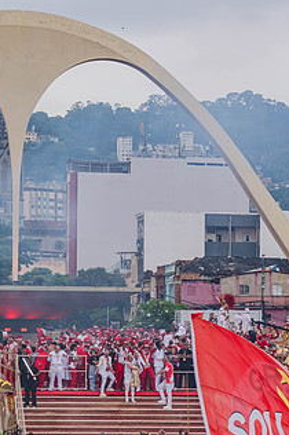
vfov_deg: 14.2
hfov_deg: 9.5
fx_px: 1738
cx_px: 151
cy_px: 300
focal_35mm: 144
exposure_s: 1/1600
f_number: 4.5
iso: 640
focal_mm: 67.1
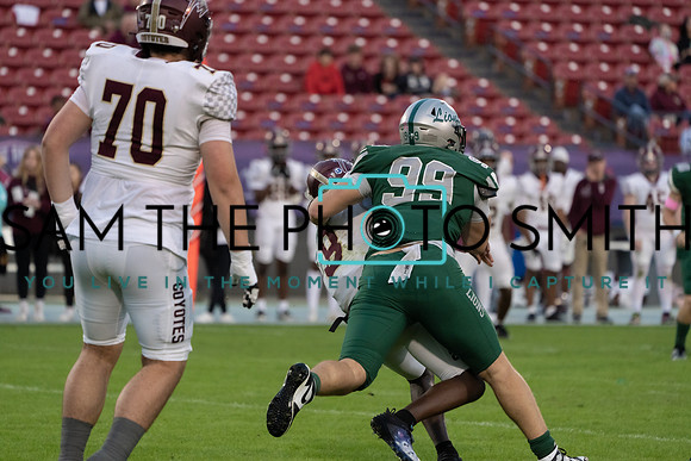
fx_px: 6047
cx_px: 346
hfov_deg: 6.5
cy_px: 230
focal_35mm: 315
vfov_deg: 4.4
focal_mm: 315
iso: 4000
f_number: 5.6
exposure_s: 1/1250
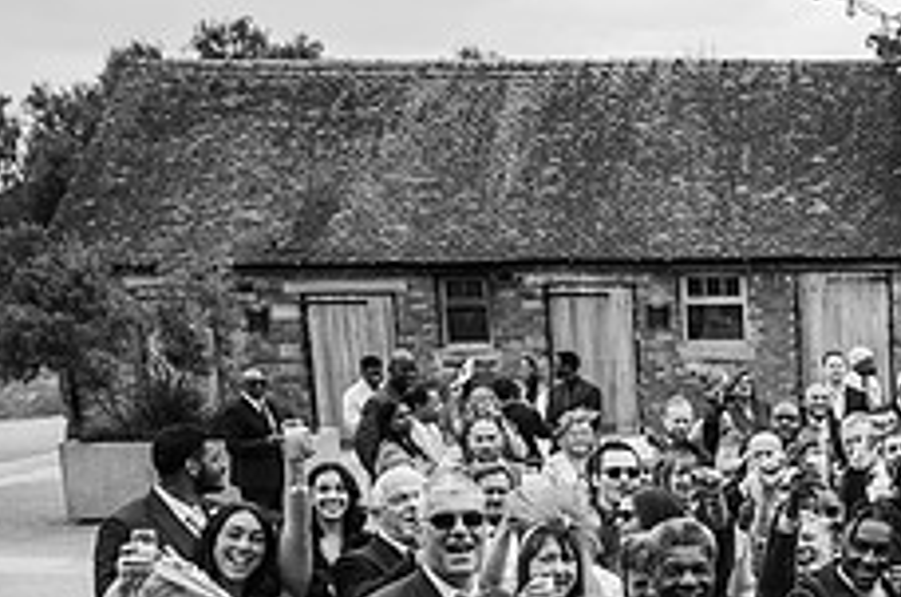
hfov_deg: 27.3
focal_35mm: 65
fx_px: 1623
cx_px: 1083
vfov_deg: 20.4
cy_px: 534
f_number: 4.5
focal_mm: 25.5
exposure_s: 1/1000
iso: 180
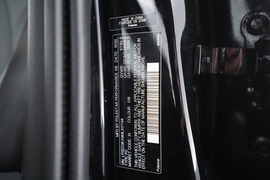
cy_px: 90
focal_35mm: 28
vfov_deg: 46.4
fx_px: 210
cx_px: 135
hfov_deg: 65.5
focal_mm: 28
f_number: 4.5
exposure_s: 1/100
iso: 20000
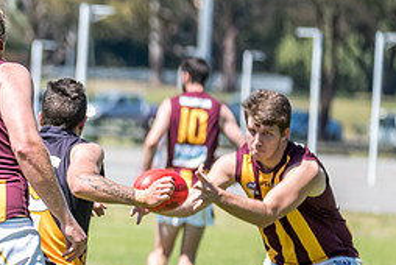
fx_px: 8678
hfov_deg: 2.6
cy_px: 154
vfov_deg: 1.7
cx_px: -177
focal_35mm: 788
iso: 800
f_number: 6.3
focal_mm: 250
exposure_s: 1/2500
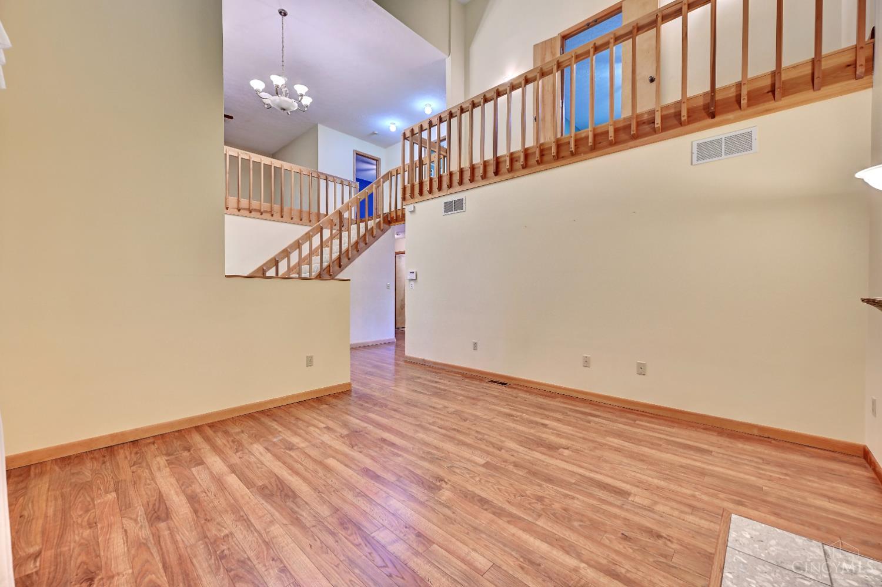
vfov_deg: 81.2
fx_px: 343
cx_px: 441
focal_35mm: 14
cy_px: 294
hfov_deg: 104.3
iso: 400
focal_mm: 14
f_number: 8
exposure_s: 1/2
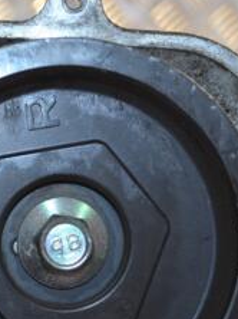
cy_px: 244
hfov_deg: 12.5
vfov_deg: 16.7
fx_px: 1075
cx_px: 7
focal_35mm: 117
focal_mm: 30
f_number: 4.5
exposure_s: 1/60
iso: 400
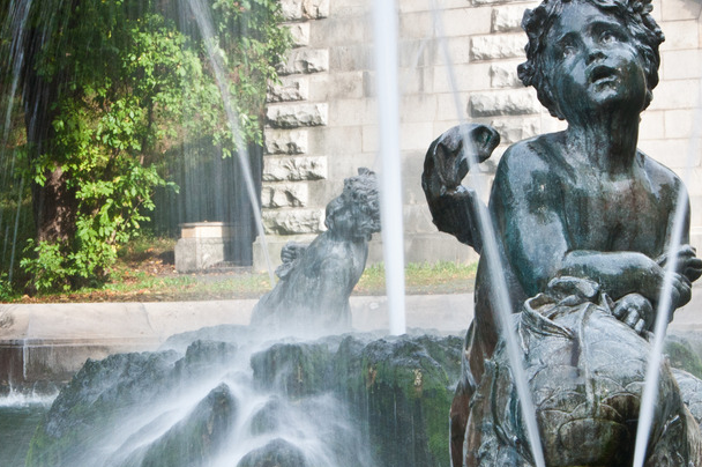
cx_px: 278
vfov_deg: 9.2
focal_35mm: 148
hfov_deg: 13.9
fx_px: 2883
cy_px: 267
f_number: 20
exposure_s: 1/10
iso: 400
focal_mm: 50
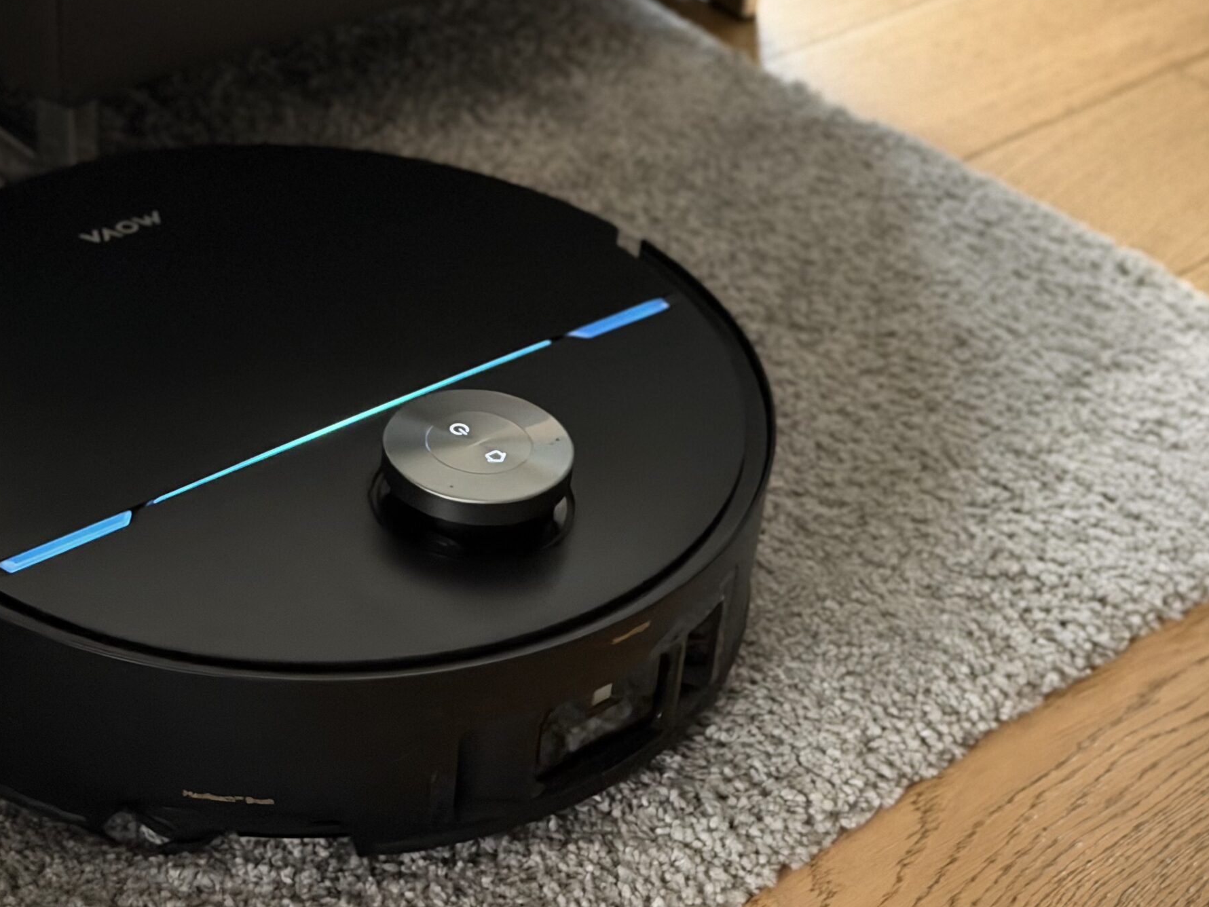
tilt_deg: -32.9
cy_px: 337
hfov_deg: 28.1
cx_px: 551
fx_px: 2410
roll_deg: -5.7
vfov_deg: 21.3
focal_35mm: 69
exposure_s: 1/30
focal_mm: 6.76
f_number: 1.78
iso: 800
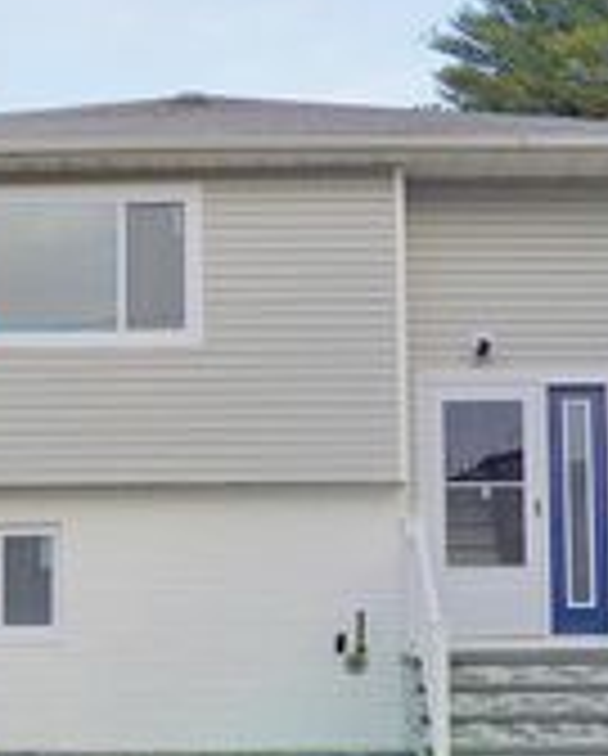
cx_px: 198
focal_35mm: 78
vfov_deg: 24.3
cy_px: 475
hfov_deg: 19.6
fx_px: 1750
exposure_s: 1/800
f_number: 4.5
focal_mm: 28
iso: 400
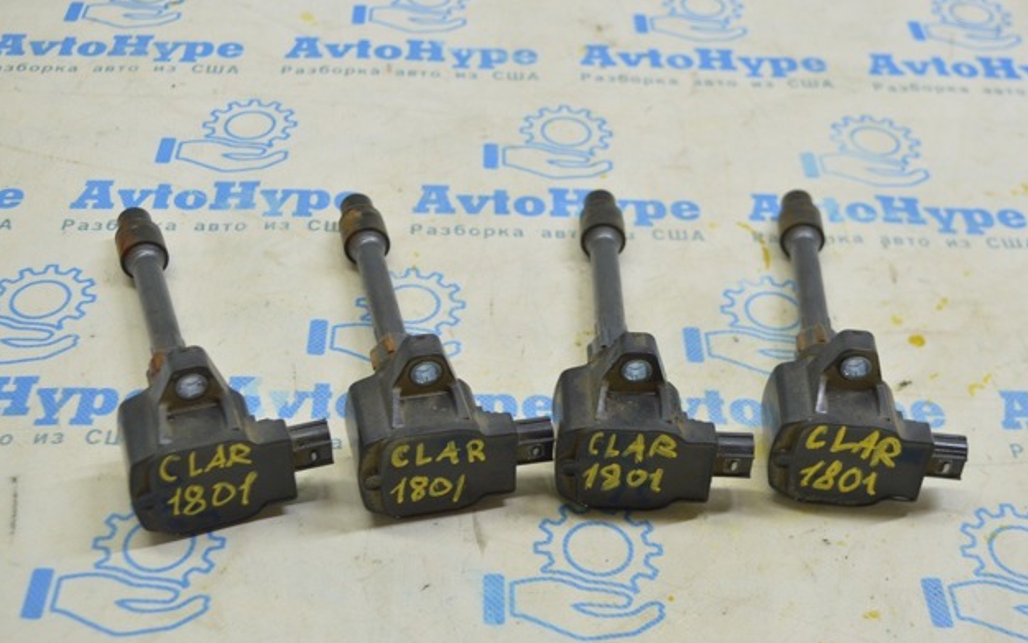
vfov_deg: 25.8
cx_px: 508
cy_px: 298
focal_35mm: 50
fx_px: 1401
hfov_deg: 40.3
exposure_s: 1/25
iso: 400
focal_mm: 32
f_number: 5.6
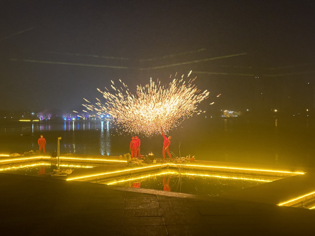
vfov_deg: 28.0
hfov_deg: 36.8
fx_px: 473
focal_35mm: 52
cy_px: 118
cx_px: 158
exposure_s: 1/25
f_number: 1.6
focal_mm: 5.96
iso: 400
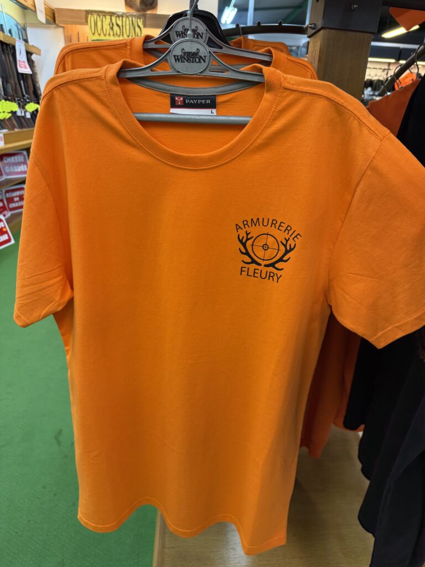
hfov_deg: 56.8
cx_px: 212
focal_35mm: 24
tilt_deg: -23.1
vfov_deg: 71.6
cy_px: 284
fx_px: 393
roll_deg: -2.7
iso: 200
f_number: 1.78
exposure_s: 1/50
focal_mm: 6.76
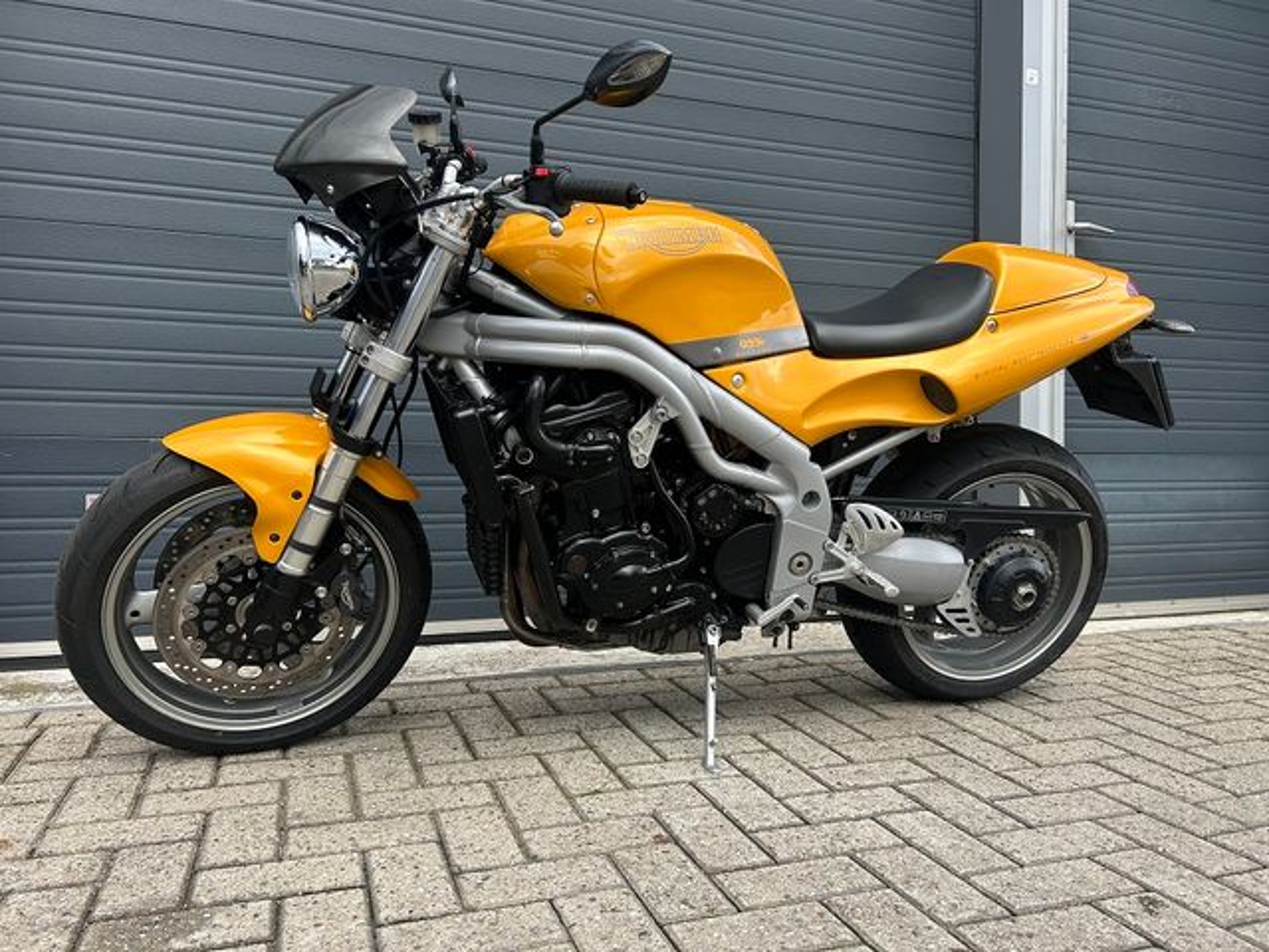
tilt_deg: -1.6
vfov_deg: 53.1
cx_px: 634
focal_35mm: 26
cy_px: 476
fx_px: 953
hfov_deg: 67.3
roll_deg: +0.3
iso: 50
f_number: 1.5
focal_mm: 5.7
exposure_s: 1/408
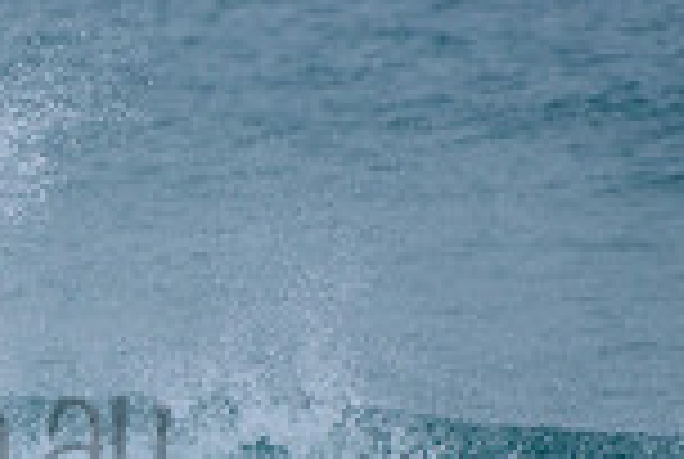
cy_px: 380
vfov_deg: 0.8
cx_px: -306
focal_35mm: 1827
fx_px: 34781
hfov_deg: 1.1
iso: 360
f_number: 5.6
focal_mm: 480
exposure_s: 1/2000
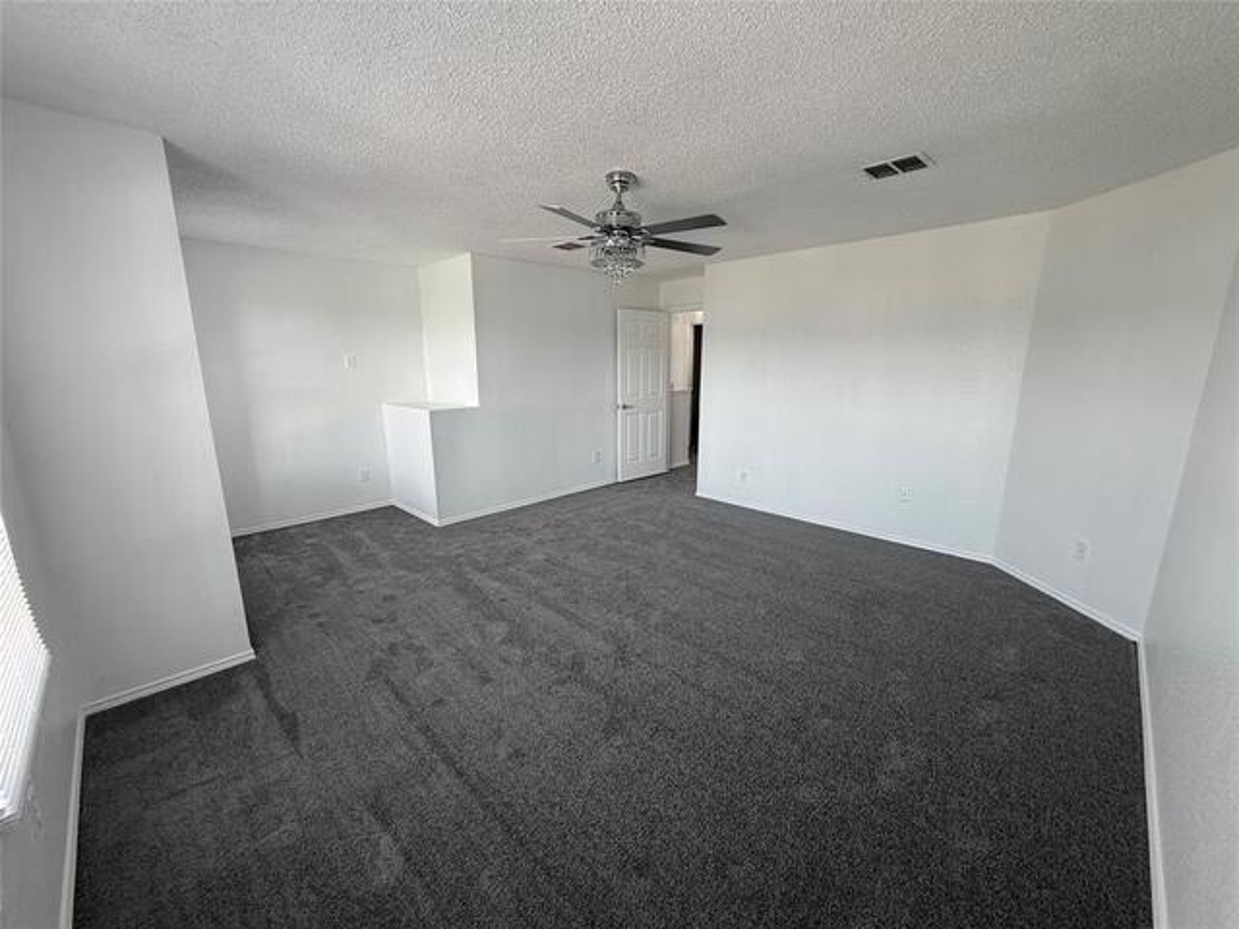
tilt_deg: -11.0
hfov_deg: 102.1
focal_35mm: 14
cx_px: 620
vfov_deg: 85.7
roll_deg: +0.0
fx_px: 501
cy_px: 464
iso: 64
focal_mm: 2.22
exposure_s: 1/40
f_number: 2.2
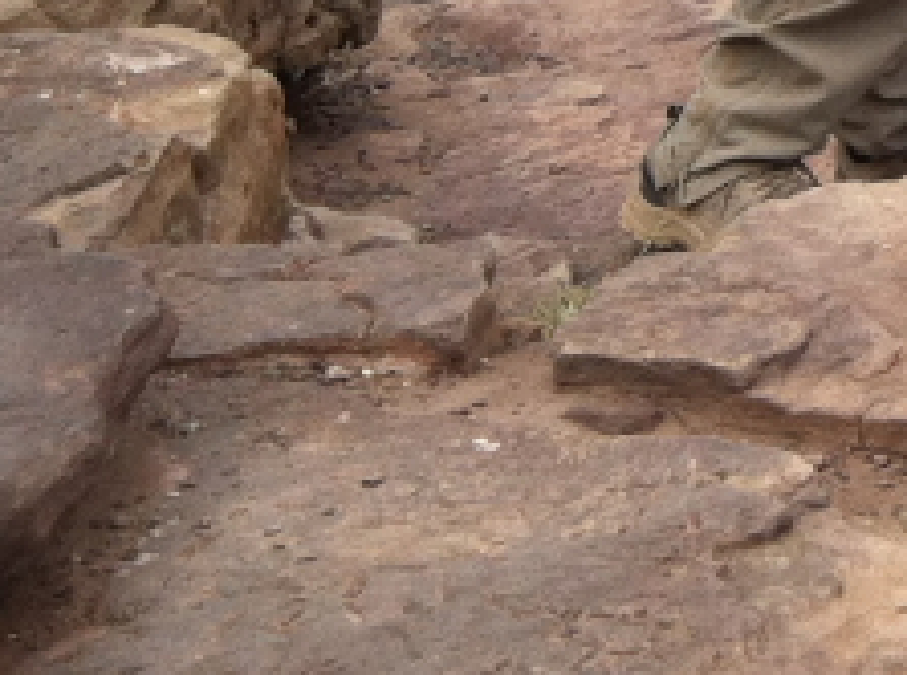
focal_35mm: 161
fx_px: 4207
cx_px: 1851
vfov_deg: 8.7
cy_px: -667
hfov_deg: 11.1
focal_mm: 3.85
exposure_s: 1/323
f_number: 2.8
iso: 80
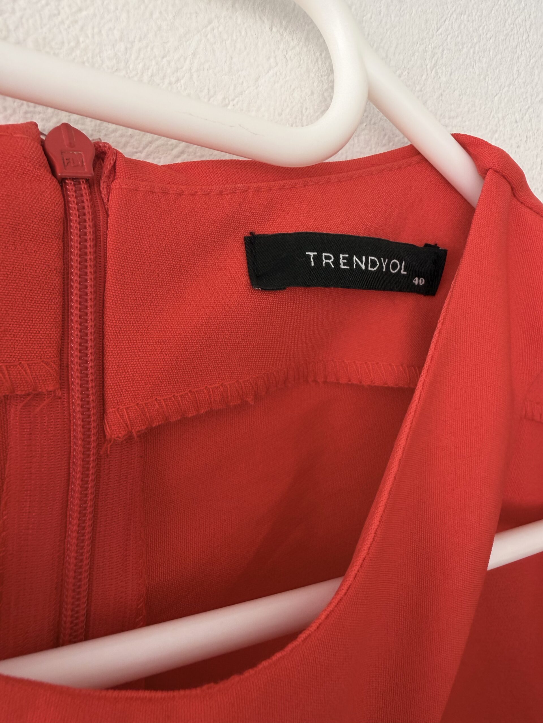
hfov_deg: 56.8
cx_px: 272
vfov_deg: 71.6
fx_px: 502
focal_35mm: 24
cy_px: 362
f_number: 2.2
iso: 125
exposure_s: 1/121
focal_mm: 2.22
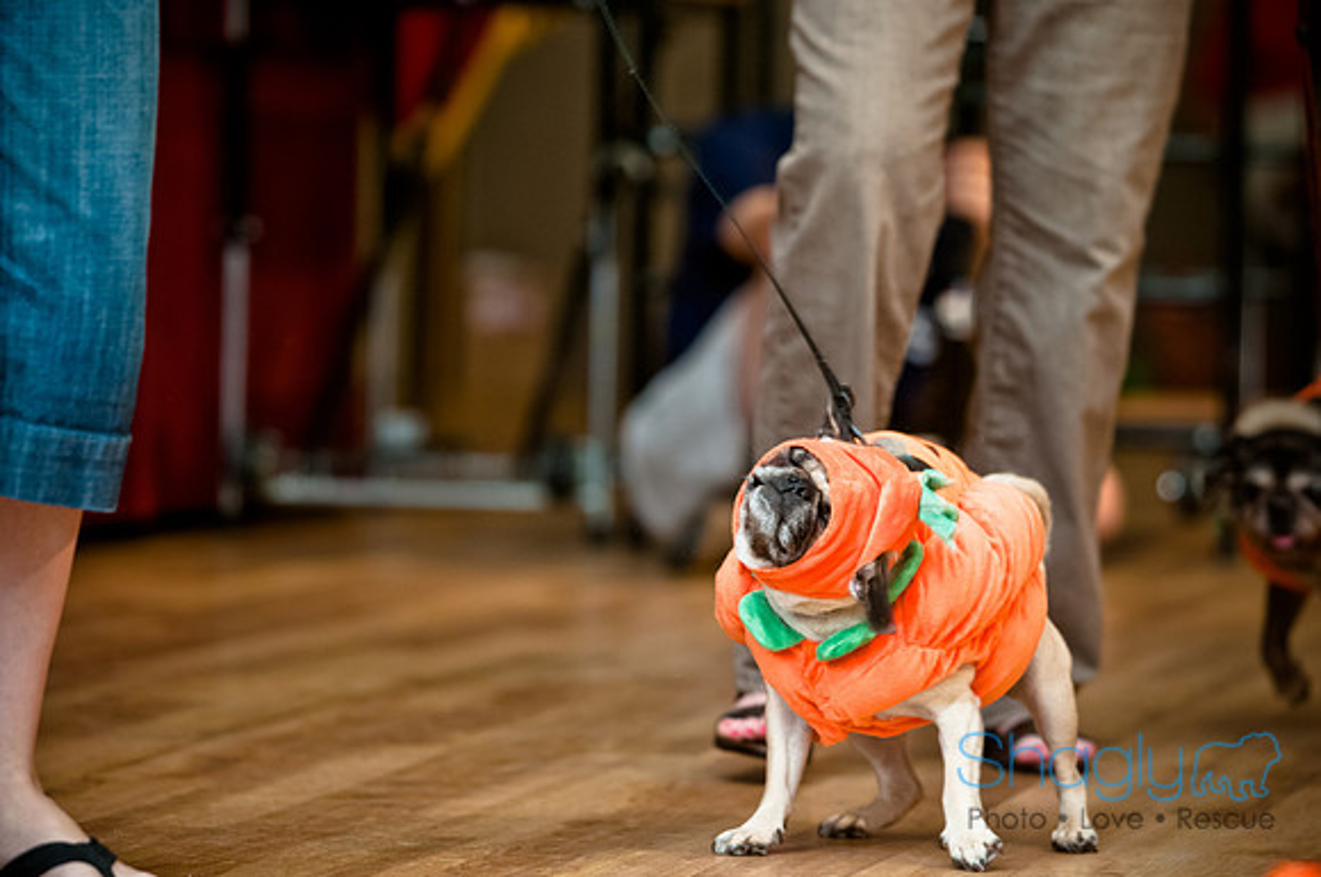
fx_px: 7420
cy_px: 438
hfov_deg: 10.2
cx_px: 660
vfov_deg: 6.8
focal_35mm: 202
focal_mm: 135
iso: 200
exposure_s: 1/200
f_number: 2.8
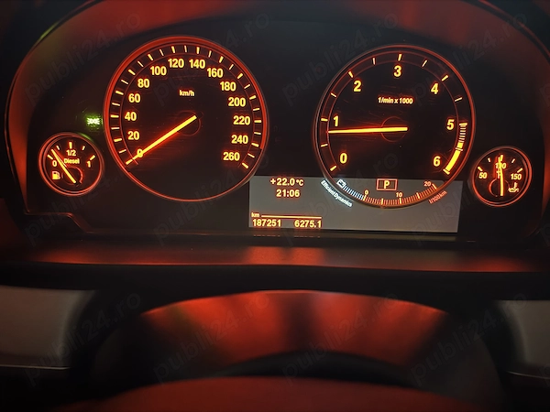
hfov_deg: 71.6
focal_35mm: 24
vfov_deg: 56.8
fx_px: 381
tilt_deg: -29.4
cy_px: 206
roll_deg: -1.9
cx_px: 275
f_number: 1.78
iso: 1250
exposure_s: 1/5
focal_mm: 6.76
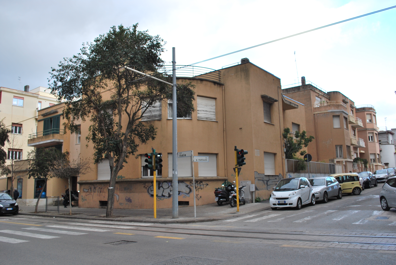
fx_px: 330
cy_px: 132
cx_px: 198
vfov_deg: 43.7
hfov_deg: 61.9
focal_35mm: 30
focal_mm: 20
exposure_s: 1/125
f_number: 5.6
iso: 200
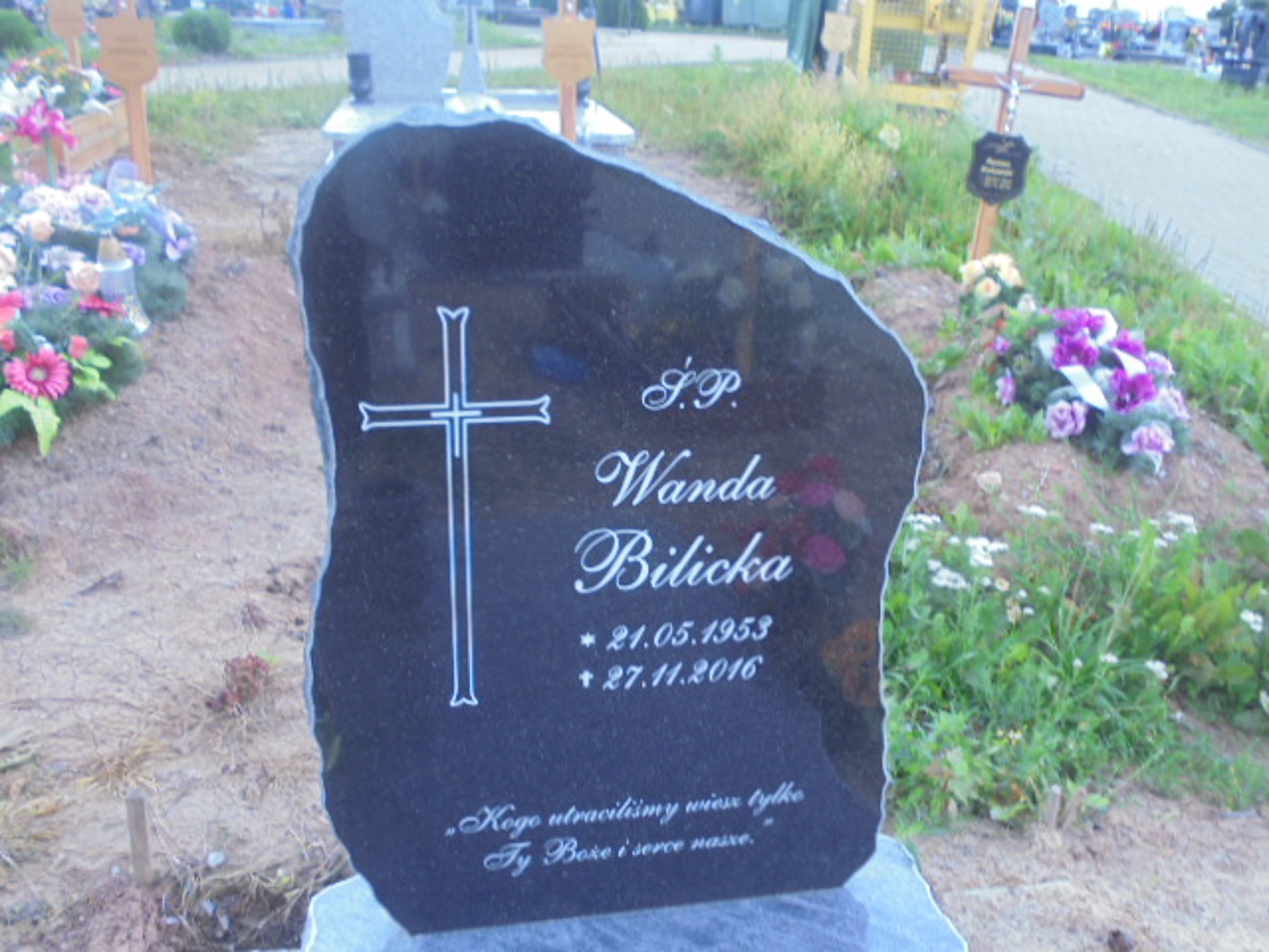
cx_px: 634
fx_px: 1246
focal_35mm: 34
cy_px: 476
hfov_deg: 54.0
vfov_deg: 41.8
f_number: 4
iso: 100
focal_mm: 6.1
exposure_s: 1/40
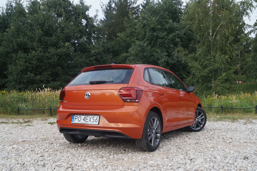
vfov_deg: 36.7
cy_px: 86
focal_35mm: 36
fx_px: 257
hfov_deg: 53.2
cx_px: 128
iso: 100
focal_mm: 24
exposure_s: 1/160
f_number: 6.3
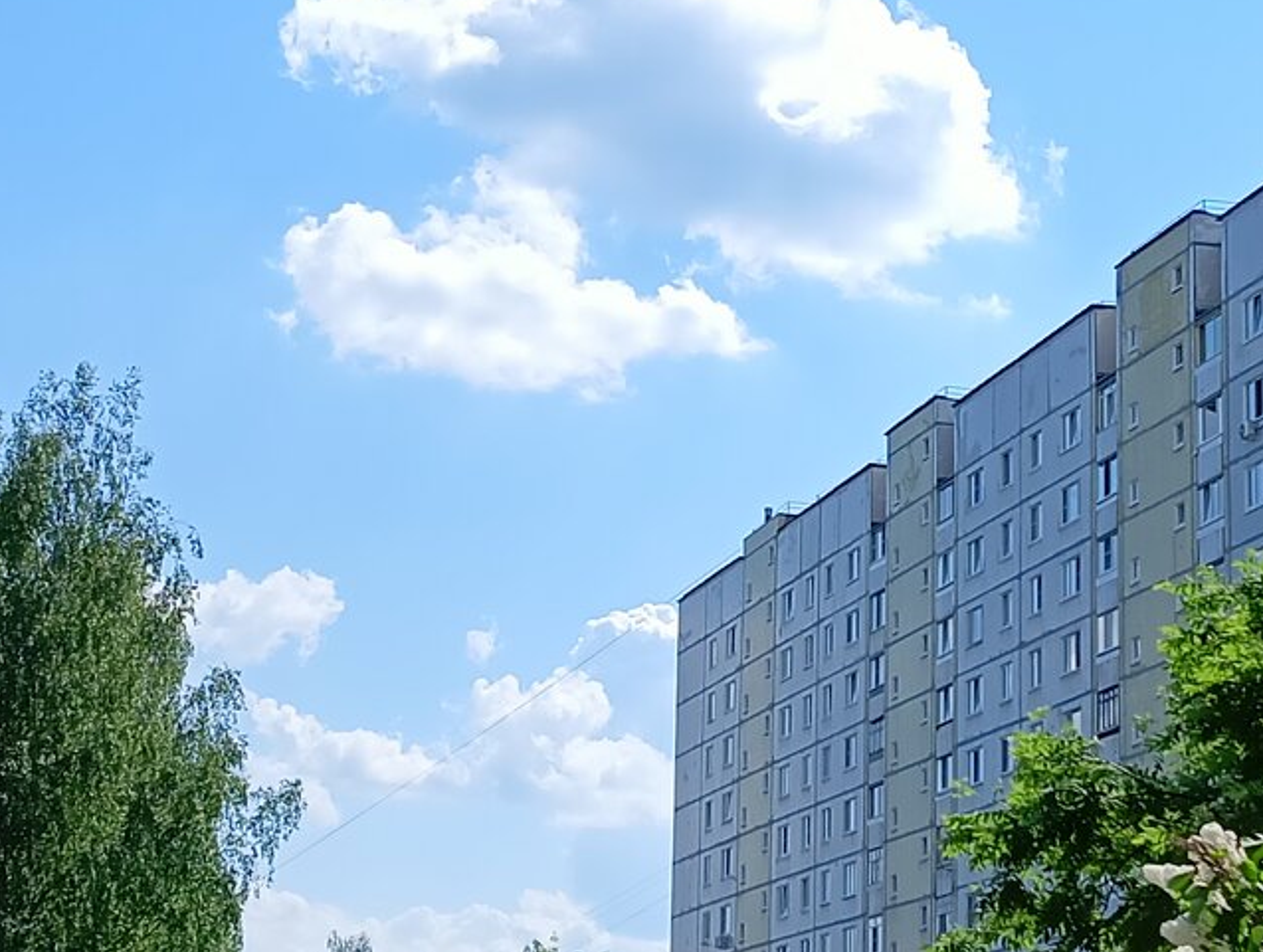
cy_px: 383
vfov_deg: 16.5
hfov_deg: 21.7
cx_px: 428
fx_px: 3290
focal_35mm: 90
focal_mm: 4.05
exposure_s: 1/1142
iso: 64
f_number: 1.8
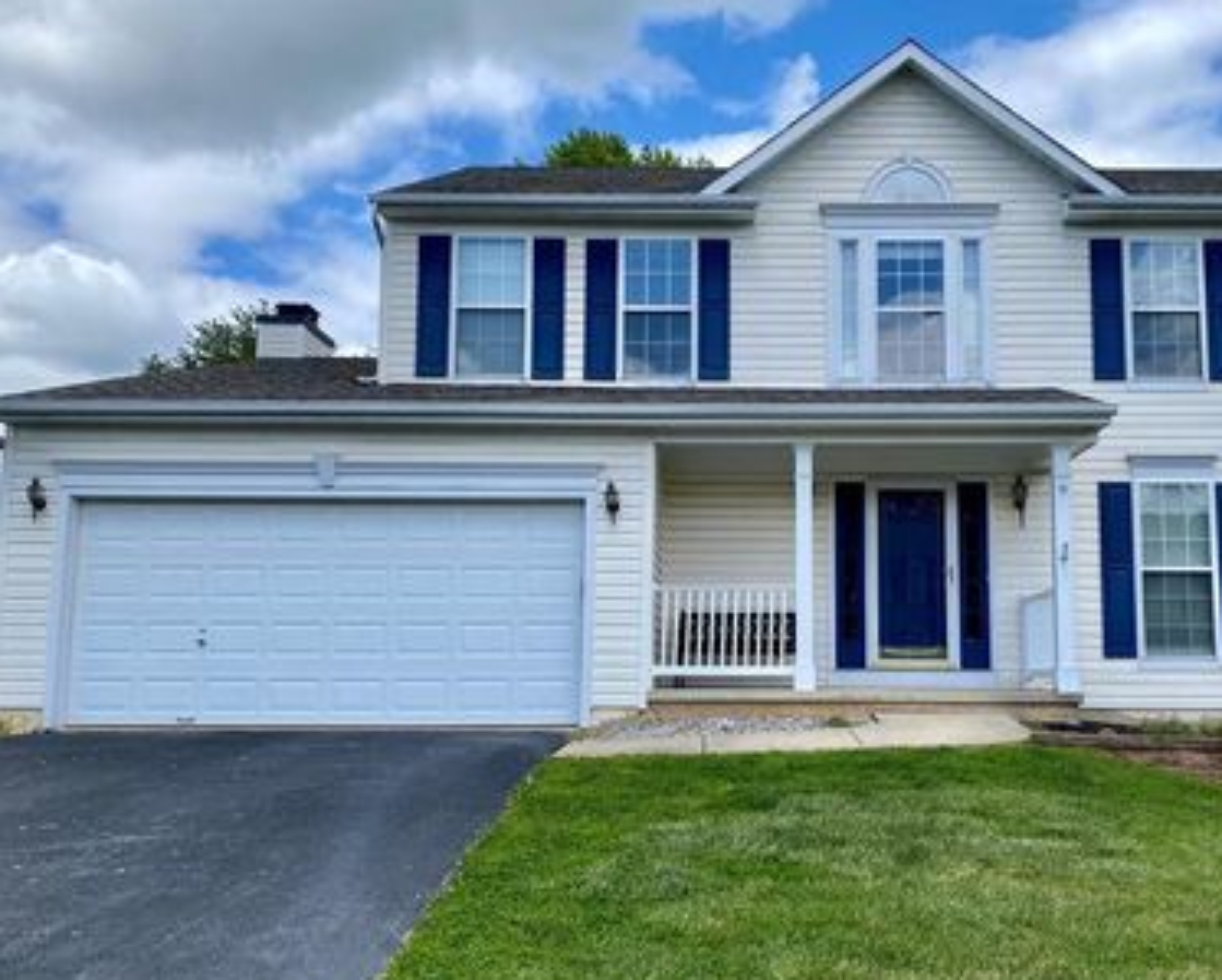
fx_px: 1231
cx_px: 760
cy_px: 536
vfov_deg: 43.4
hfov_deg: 52.3
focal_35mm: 34
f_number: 1.8
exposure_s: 1/2817
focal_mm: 4.25
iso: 32
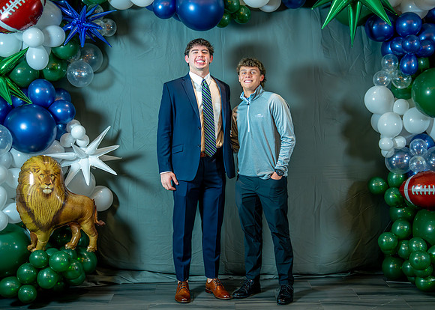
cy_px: 154
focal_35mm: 55
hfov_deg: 35.5
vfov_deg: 25.7
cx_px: 236
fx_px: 679
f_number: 1.2
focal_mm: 50
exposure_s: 1/400
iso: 1250
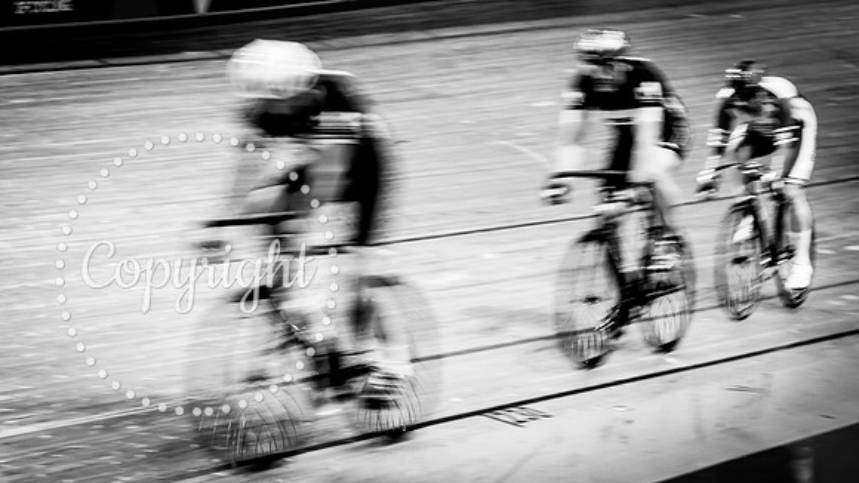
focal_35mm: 113
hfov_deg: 19.0
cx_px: 479
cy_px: 213
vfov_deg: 10.7
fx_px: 2567
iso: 2500
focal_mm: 70
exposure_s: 1/30
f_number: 8
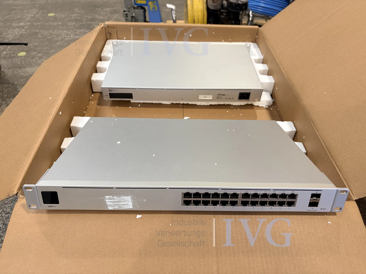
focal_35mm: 26
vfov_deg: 53.1
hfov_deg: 67.3
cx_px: 183
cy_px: 137
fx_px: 275
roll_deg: -2.6
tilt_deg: -42.7
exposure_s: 1/50
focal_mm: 5.96
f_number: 1.6
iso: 64
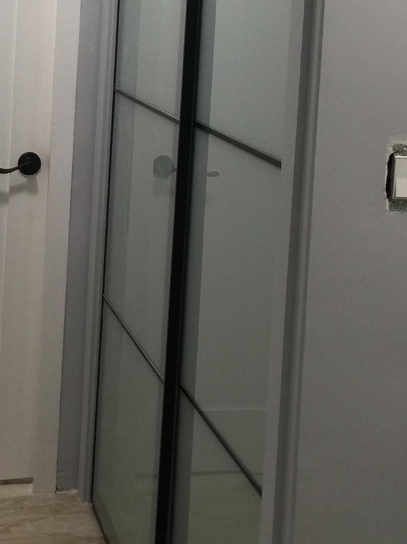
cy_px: 50
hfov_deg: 18.9
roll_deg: -3.1
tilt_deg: -2.6
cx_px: 170
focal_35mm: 78
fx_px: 1224
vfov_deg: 24.3
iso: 32
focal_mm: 4.15
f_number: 2.2
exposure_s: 1/15
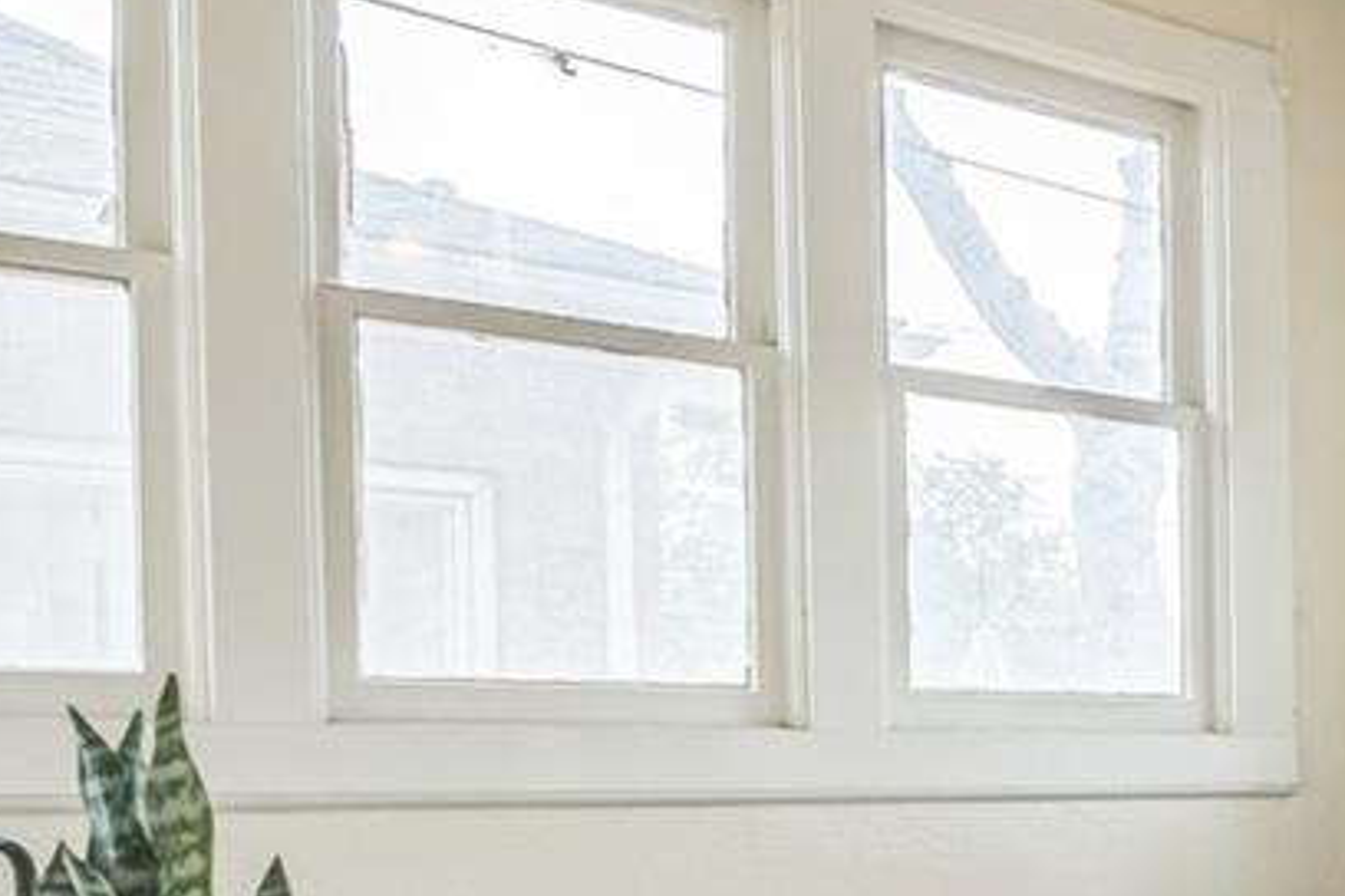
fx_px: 1756
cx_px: 1793
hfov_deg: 31.3
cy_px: 870
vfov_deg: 27.2
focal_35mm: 47
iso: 400
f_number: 7.1
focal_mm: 12
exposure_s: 1/125
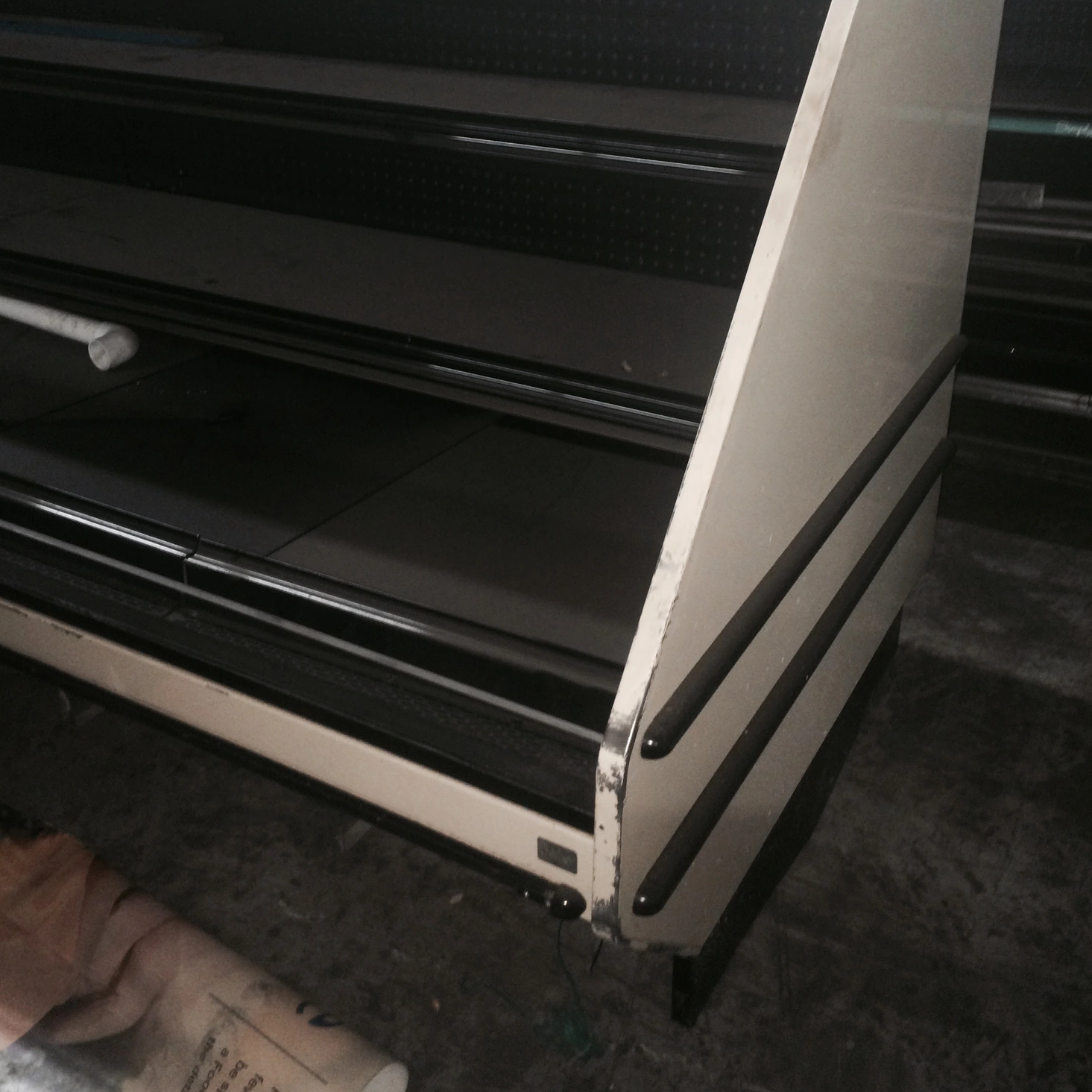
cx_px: 534
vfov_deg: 46.7
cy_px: 391
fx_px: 1249
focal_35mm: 35
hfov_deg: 47.2
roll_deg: +0.4
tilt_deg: -24.8
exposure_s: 1/16
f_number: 2.2
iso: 125
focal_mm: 4.15
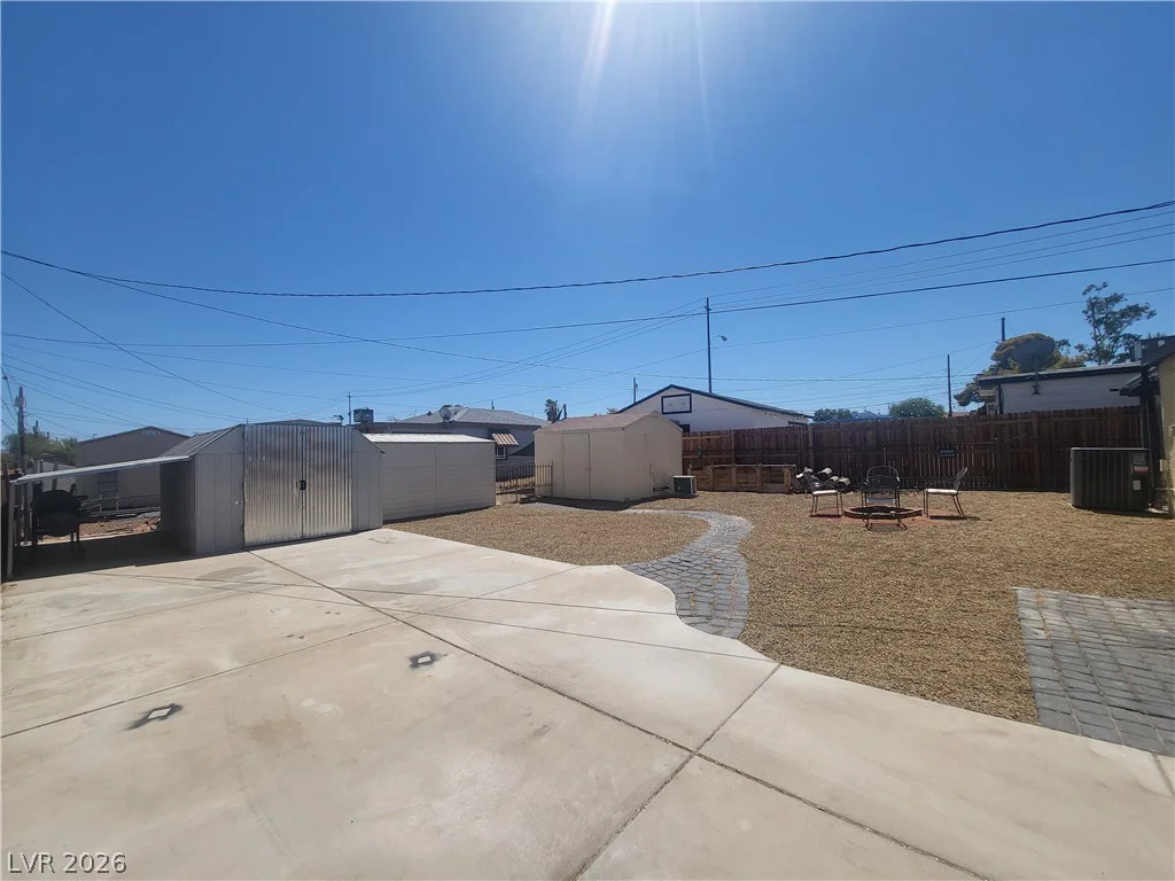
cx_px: 588
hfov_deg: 106.2
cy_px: 440
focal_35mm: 13
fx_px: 441
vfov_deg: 89.9
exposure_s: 1/1804
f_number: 2.2
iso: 32
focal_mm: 1.74
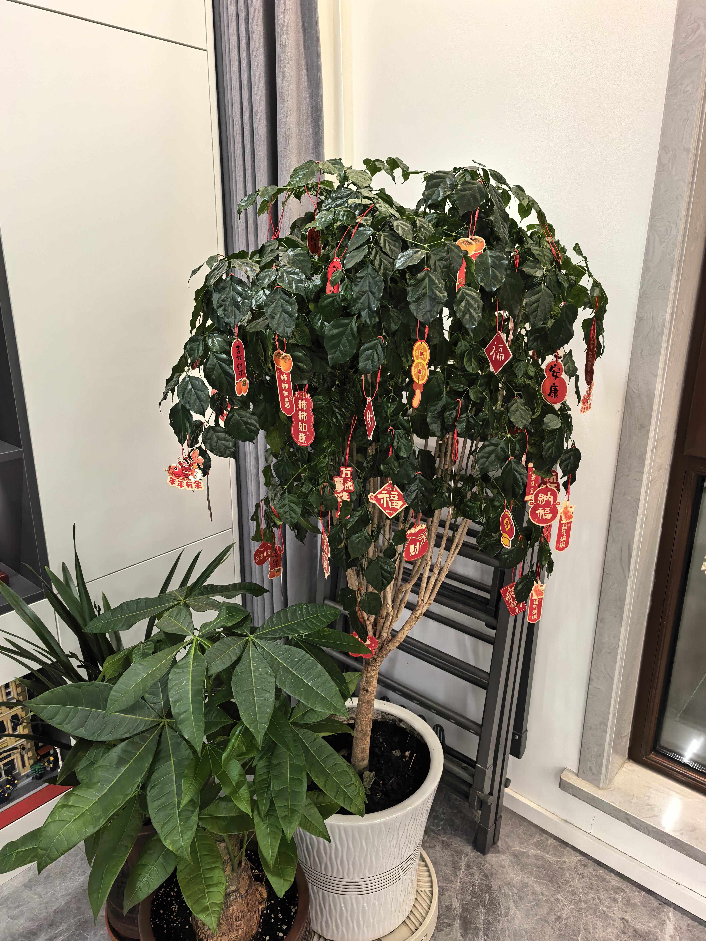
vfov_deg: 71.6
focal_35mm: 24
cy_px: 470
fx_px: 653
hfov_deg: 56.8
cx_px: 353
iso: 250
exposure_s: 1/100
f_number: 2
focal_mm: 8.5
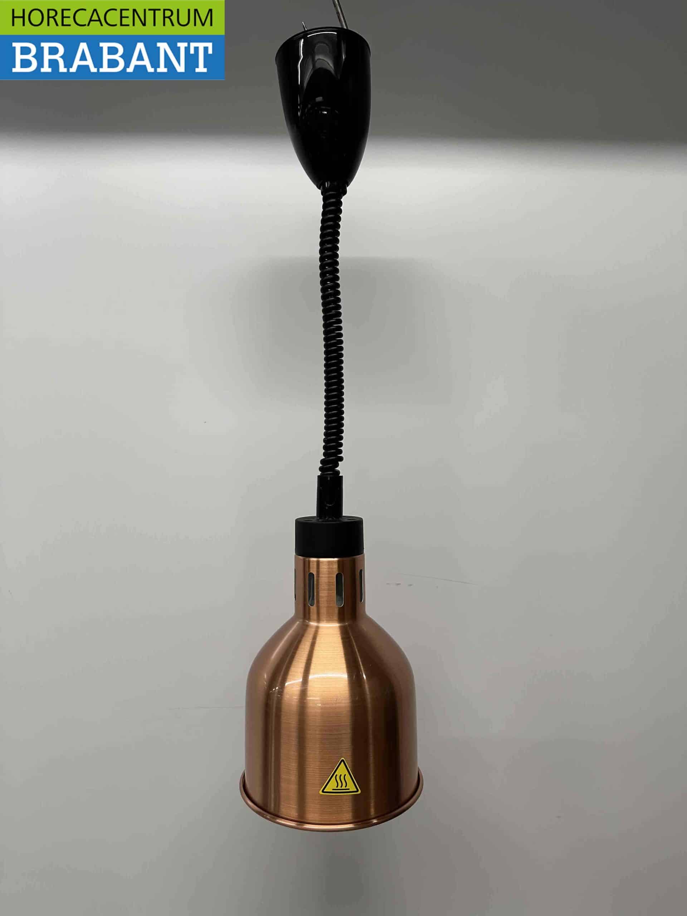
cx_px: 344
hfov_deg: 56.8
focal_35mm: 24
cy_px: 458
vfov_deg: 71.6
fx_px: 635
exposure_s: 1/100
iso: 200
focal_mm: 6.86
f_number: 1.78
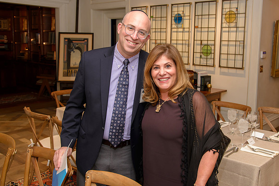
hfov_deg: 50.0
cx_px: 152
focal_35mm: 39
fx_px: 299
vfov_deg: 34.6
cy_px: 84
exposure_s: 1/50
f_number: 5.6
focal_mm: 35
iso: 800
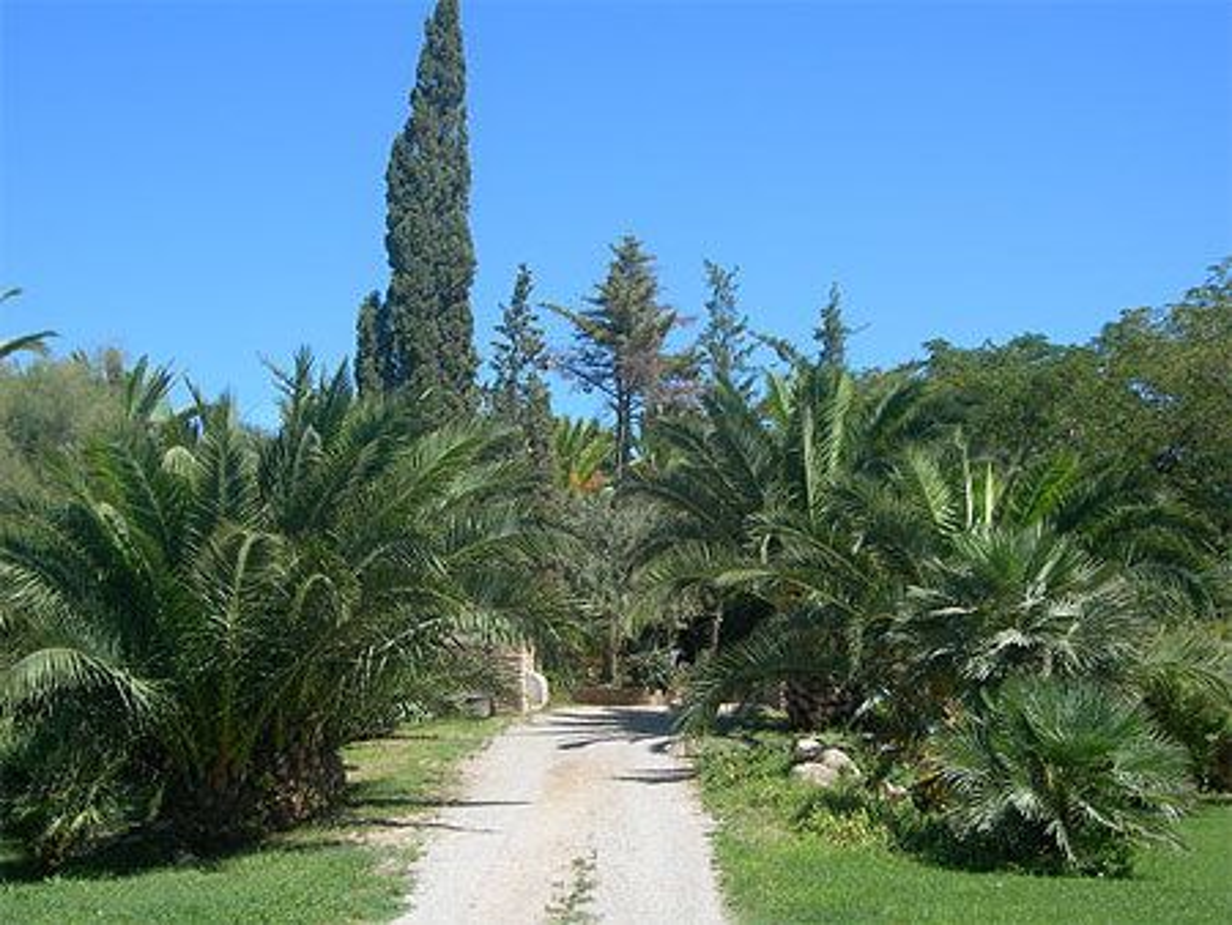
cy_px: 462
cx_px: 616
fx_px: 1816
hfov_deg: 37.5
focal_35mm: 51
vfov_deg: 28.6
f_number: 5.4
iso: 50
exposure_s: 1/236
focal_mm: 10.6
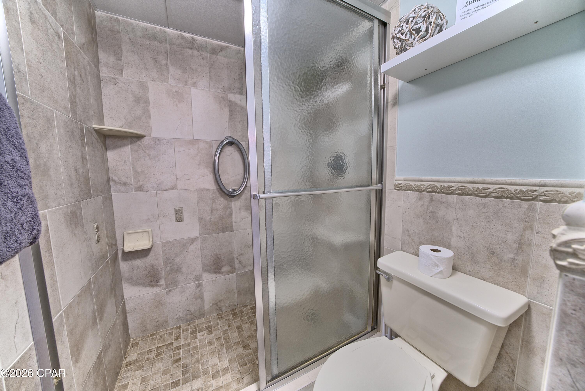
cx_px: 292
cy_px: 196
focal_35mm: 12
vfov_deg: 90.0
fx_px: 195
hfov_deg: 112.6
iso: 800
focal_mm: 12
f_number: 9.5
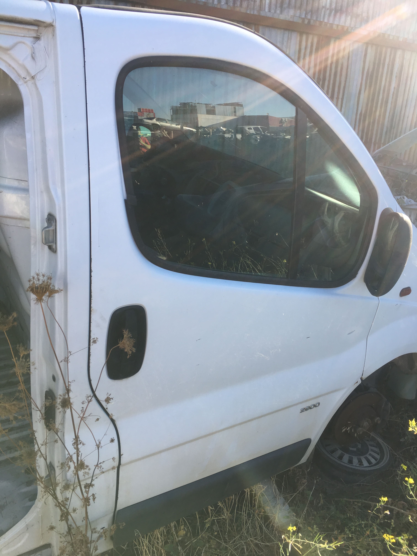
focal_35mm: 29
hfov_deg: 48.2
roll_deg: -3.1
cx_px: 208
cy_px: 278
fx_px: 466
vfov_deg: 61.7
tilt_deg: -17.7
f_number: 2.2
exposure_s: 1/358
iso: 25
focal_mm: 4.15
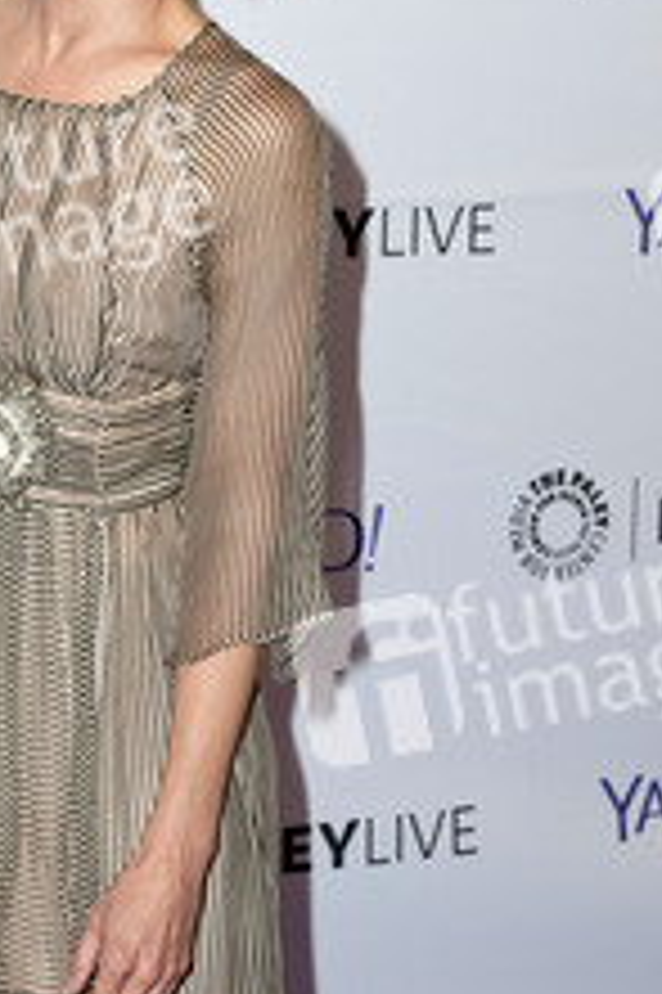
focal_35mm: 87
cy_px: 436
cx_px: 115
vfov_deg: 23.4
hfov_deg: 15.6
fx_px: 2403
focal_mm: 48
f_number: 4
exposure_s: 1/320
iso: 400
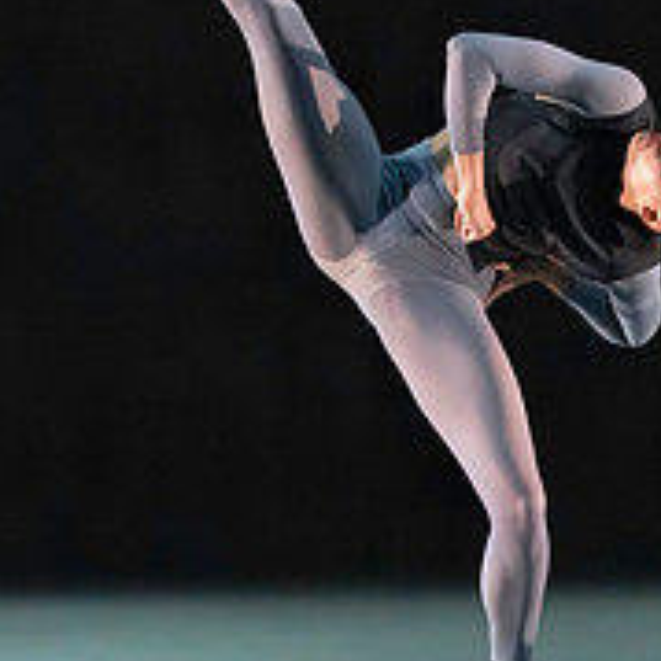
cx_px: 502
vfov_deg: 2.1
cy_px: -2
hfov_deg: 2.1
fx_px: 17845
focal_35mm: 826
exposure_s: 1/400
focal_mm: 232
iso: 20000
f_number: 9
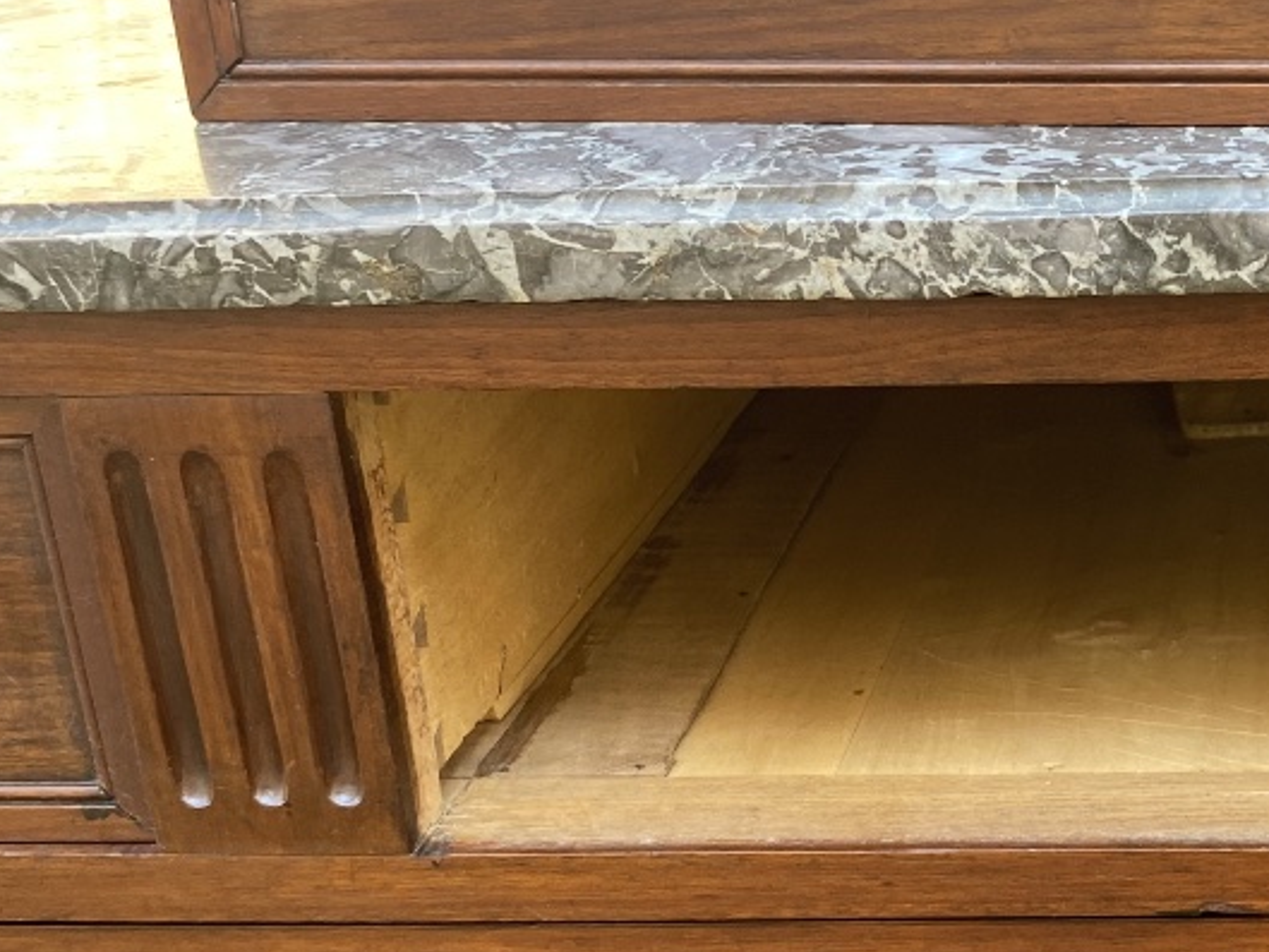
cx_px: 1209
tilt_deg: -22.8
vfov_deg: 24.7
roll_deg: -1.5
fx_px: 2163
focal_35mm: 59
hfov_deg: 30.8
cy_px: 609
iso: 80
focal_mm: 4.25
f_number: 1.8
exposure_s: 1/122
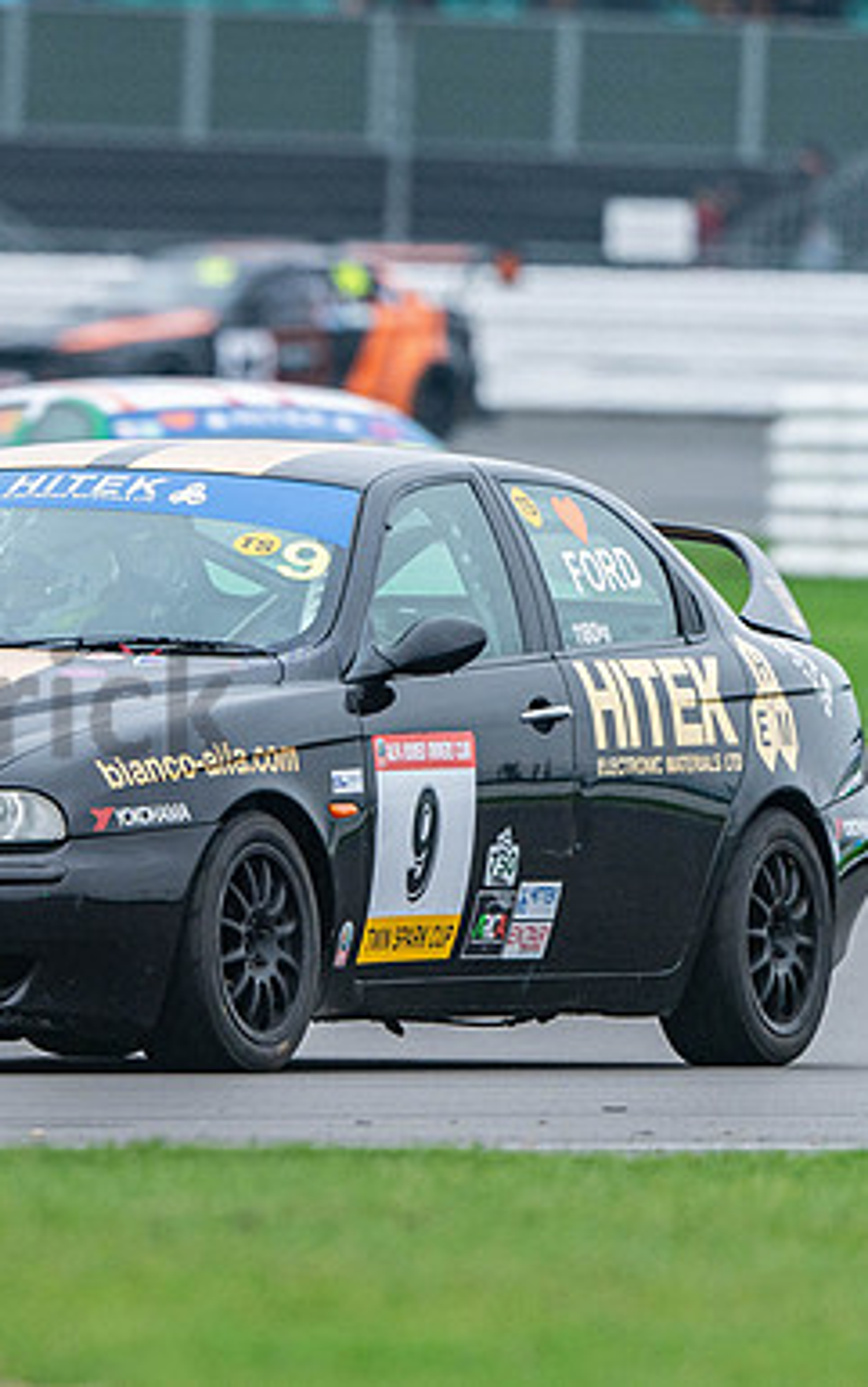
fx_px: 36597
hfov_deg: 1.4
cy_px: 817
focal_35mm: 968
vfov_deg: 2.2
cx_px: 35
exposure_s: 1/640
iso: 900
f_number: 5.6
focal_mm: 500
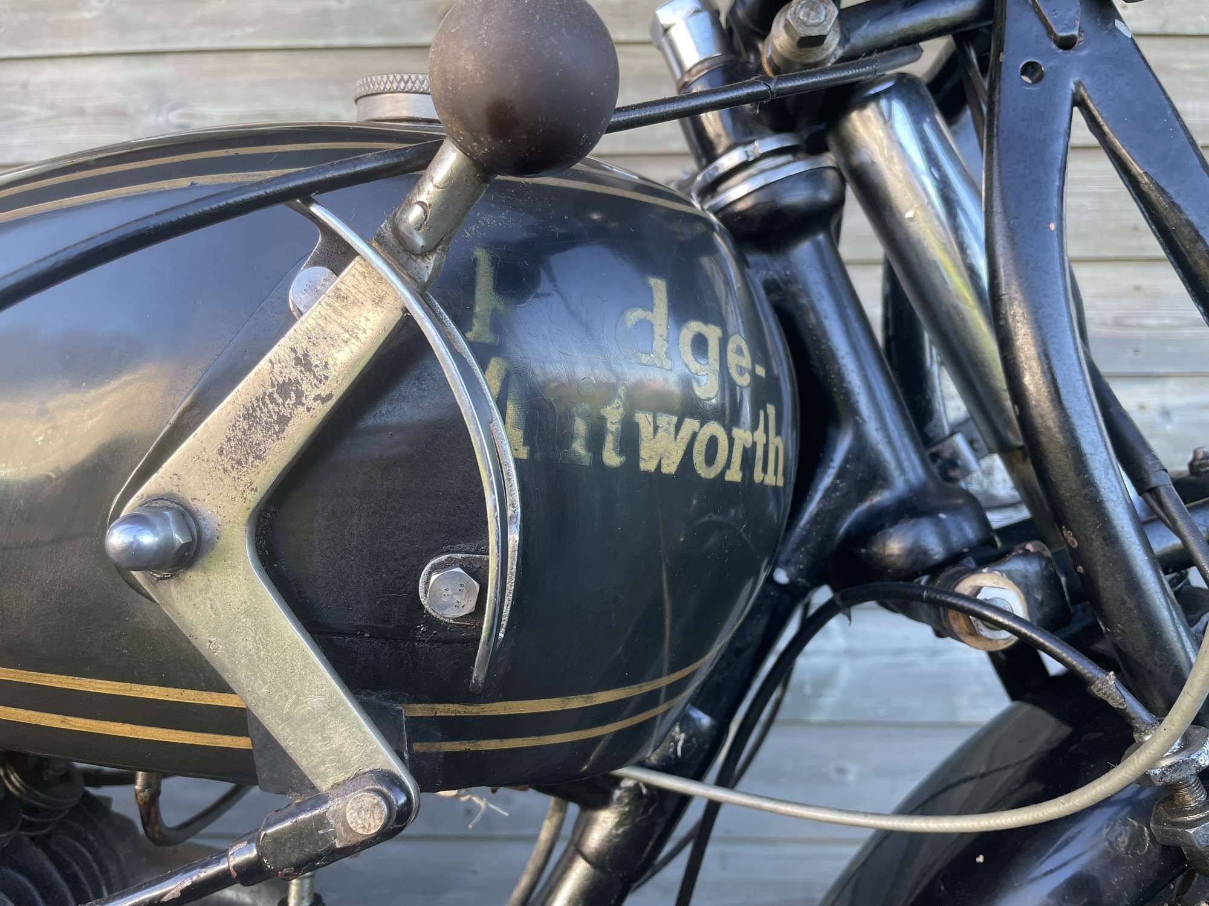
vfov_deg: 53.1
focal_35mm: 26
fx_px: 908
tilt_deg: +1.7
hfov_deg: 67.3
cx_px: 604
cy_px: 453
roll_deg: -0.5
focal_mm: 4.2
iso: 64
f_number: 1.6
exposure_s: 1/121
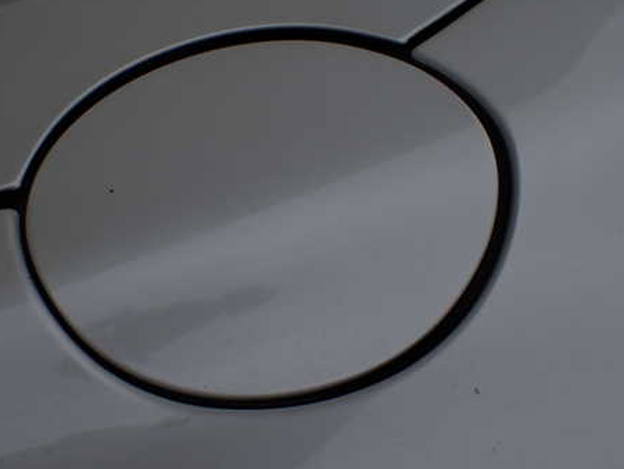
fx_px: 721
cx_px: 276
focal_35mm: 40
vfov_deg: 36.0
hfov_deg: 46.7
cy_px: 218
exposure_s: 1/200
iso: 100
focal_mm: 5.4
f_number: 9
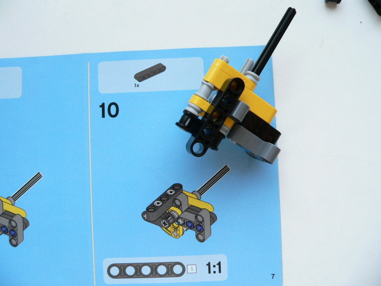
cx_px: 190
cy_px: 143
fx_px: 396
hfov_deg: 51.4
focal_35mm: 36
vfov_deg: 39.7
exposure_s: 1/50
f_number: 2.8
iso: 200
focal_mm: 6
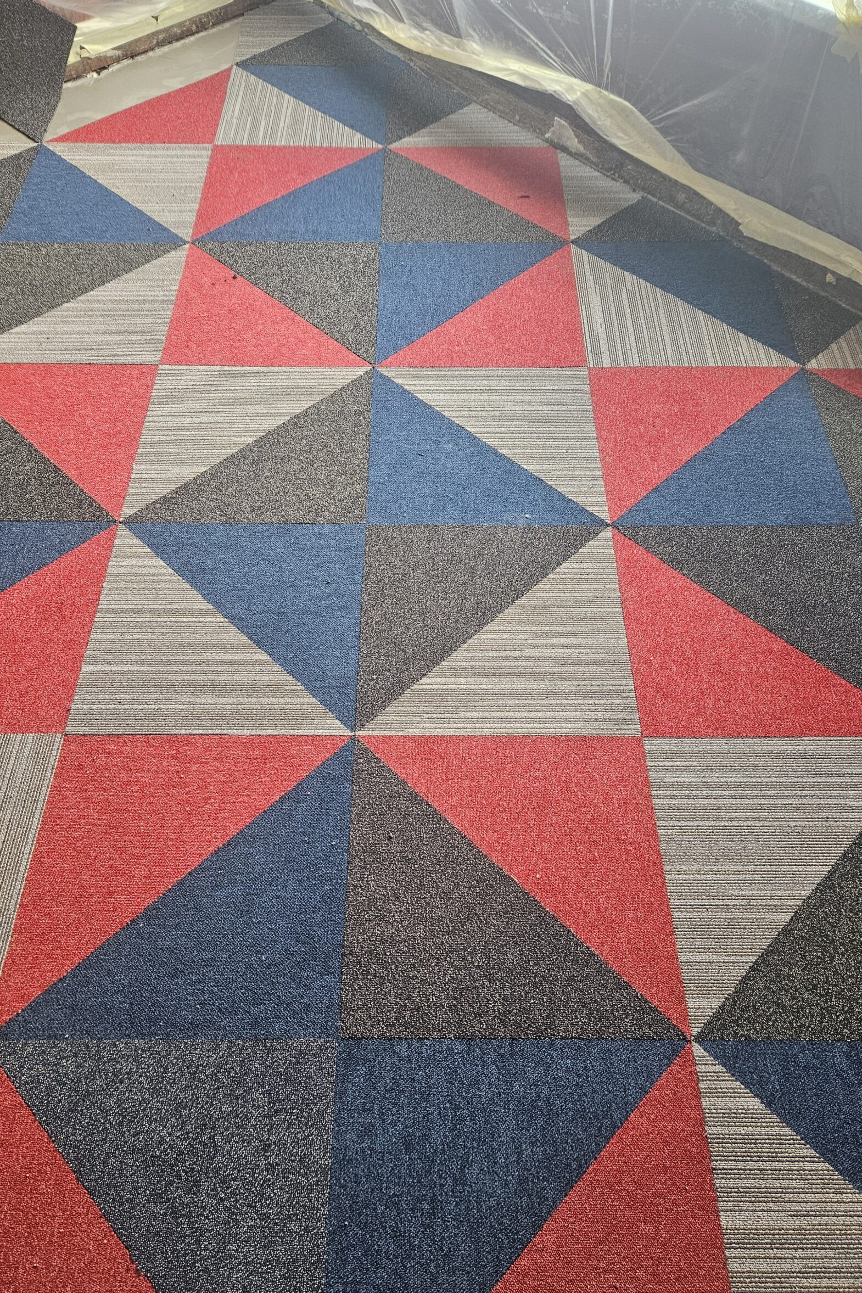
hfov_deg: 49.5
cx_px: 413
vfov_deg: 69.4
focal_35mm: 26
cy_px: 669
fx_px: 934
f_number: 1.8
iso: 320
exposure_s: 1/142
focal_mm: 5.4
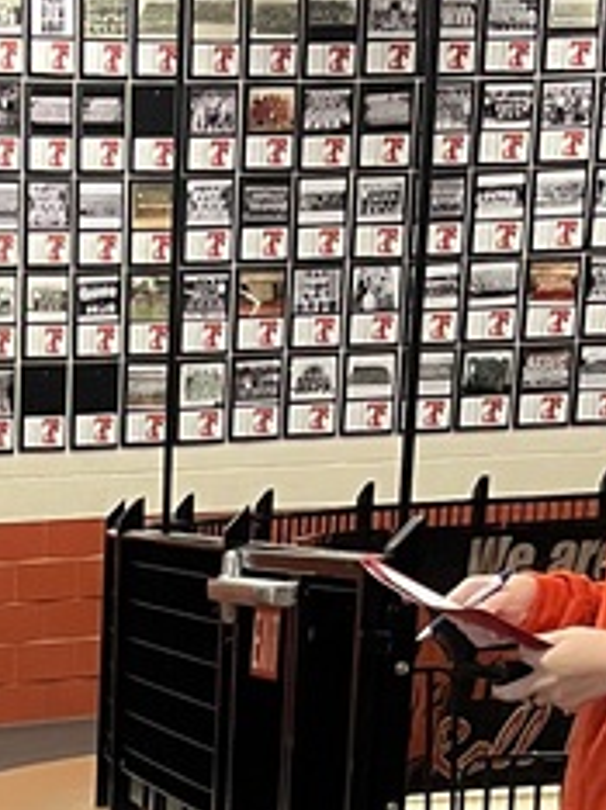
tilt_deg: -22.7
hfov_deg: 12.4
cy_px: 1613
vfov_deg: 14.4
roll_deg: +2.5
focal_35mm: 114
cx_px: -291
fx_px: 2666
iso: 320
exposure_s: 1/60
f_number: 1.6
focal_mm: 5.1
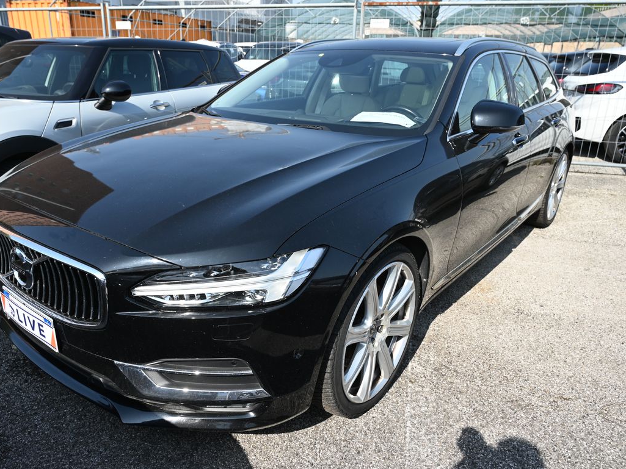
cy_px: 237
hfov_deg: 65.2
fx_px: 488
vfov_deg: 51.4
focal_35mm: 27
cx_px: 280
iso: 100
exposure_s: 1/250
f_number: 5.6
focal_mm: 24
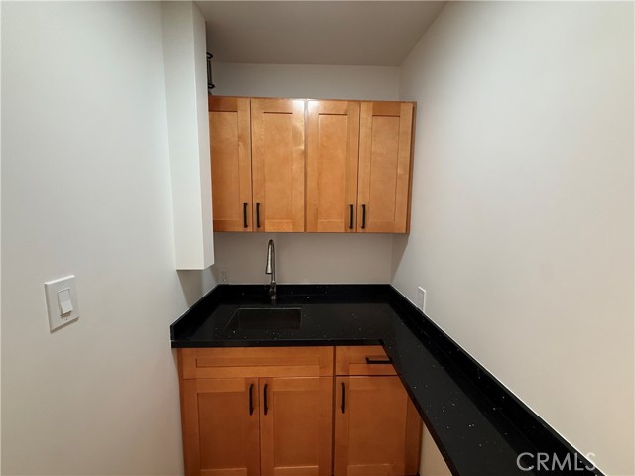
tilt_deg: -4.7
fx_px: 257
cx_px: 318
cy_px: 238
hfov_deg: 102.1
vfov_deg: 85.7
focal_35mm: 14
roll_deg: -0.6
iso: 320
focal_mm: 2.22
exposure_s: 1/120
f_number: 2.2
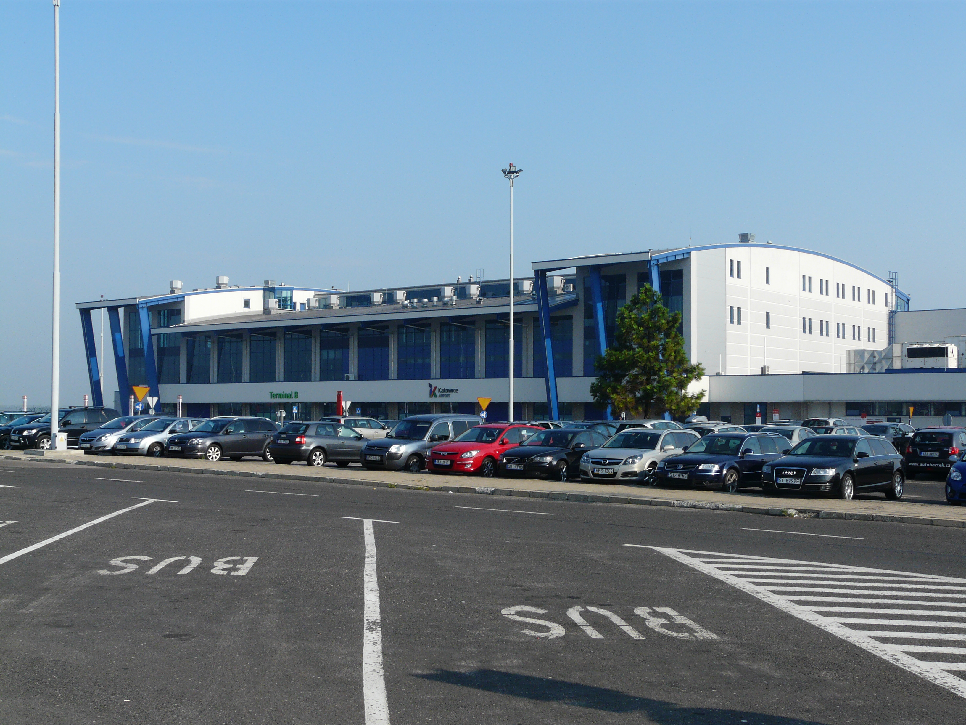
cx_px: 483
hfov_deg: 42.9
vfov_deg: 32.9
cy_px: 362
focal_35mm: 44
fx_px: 1228
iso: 100
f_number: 5.6
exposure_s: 1/400
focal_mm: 7.2
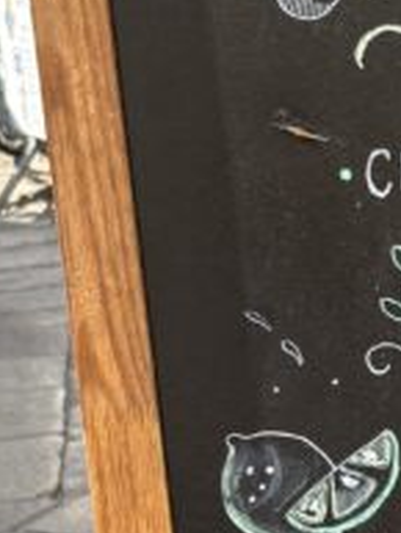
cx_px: 545
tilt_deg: -18.0
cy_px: 511
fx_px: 2129
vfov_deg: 14.1
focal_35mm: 138
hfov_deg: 10.5
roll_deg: +4.7
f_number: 1.6
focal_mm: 5.96
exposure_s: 1/1175
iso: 64
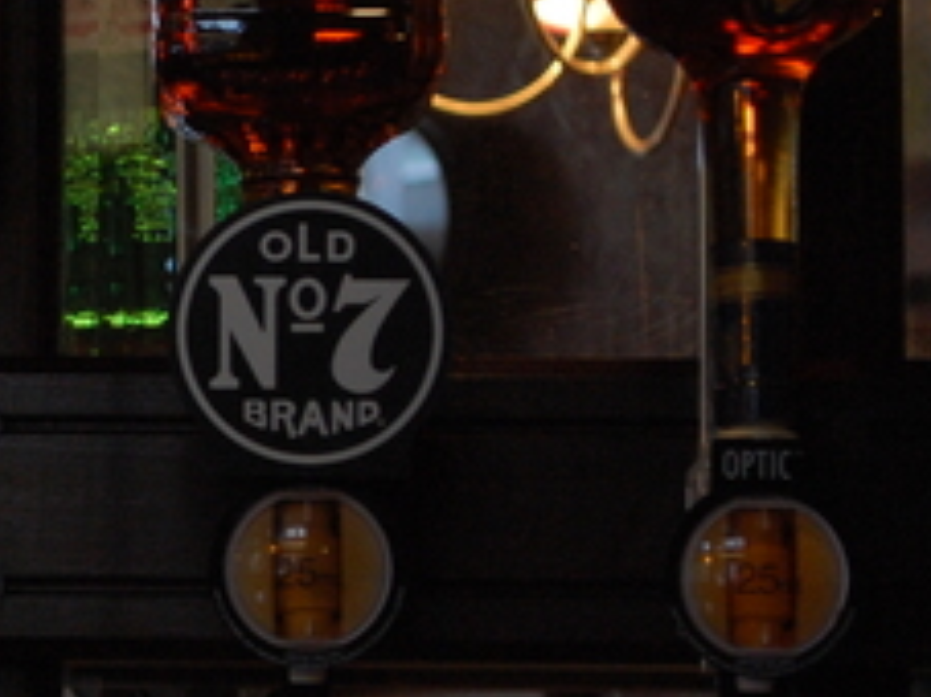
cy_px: 262
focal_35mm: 230
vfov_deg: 6.4
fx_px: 6193
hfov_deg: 8.5
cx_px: -316
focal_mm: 55
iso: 800
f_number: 5.6
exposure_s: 1/25
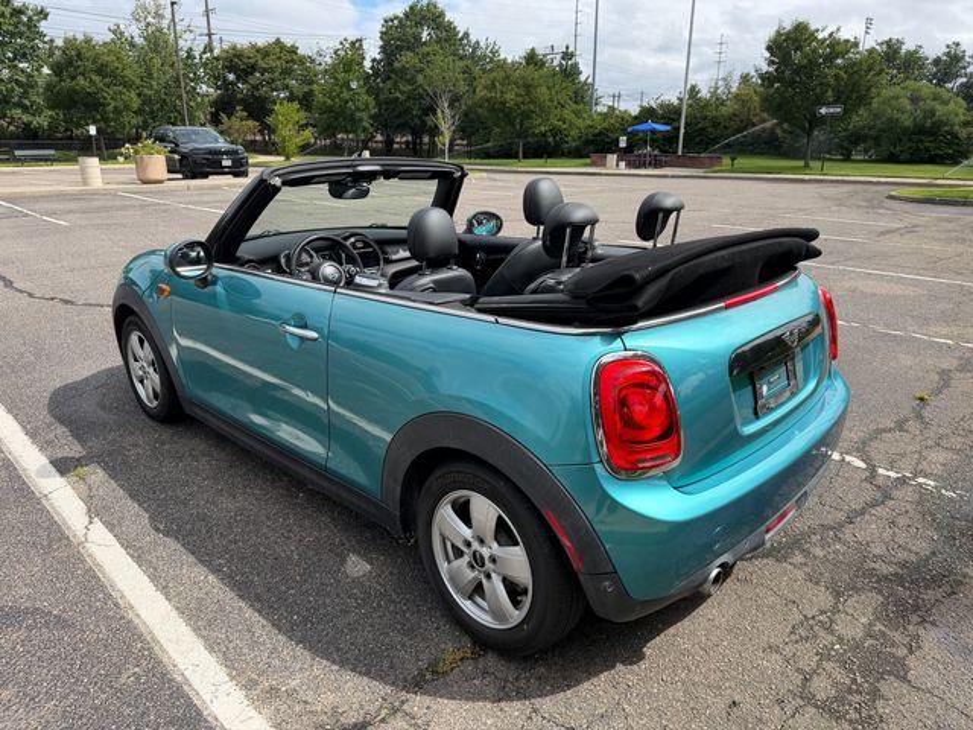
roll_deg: -0.2
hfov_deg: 71.6
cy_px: 365
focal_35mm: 24
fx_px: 675
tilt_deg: -18.2
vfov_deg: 56.8
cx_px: 486
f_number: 1.78
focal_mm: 6.76
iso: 100
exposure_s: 1/3953
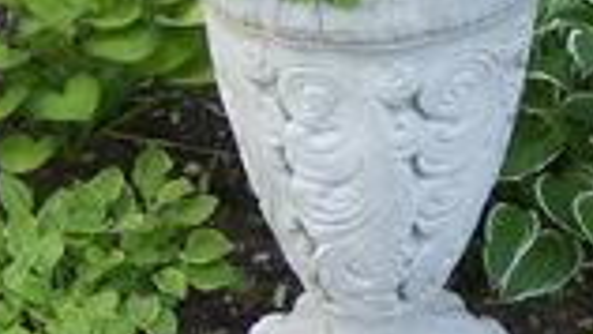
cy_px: 8
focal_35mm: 109
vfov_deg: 11.0
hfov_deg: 19.5
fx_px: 1714
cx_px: 409
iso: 200
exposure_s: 1/36.6
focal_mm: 6
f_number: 2.8
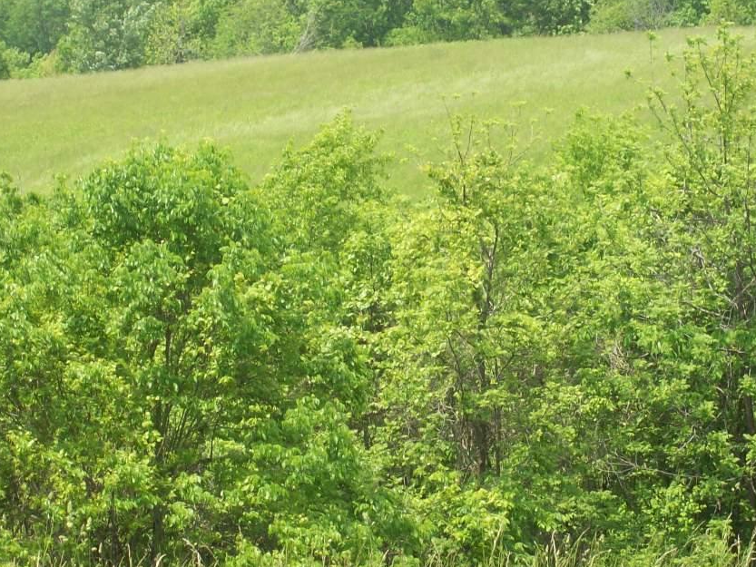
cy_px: 180
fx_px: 3626
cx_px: 475
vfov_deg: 8.9
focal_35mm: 166
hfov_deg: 11.9
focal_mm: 18
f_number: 4.8
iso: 80
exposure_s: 1/260
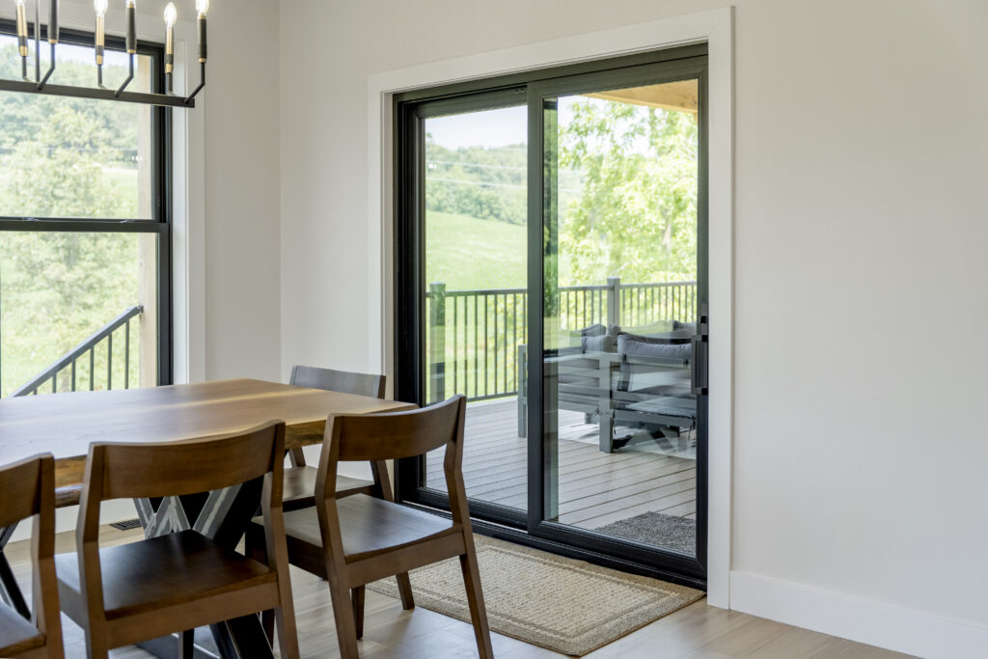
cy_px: 330
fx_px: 1016
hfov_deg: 51.9
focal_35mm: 37
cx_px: 494
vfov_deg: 36.0
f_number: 3.2
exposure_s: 1/1250
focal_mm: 37
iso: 400
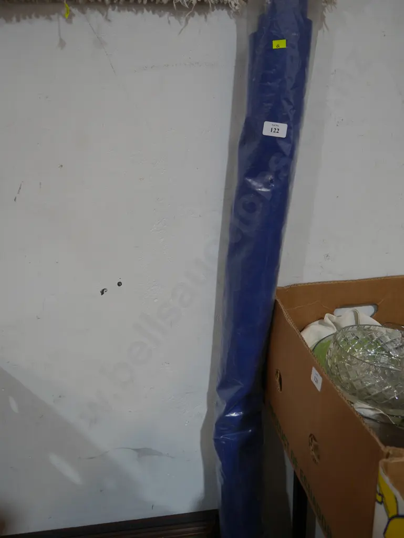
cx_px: 202
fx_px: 498
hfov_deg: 44.2
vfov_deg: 56.8
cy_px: 269
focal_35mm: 32
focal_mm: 16
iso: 400
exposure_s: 1/60
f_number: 3.6
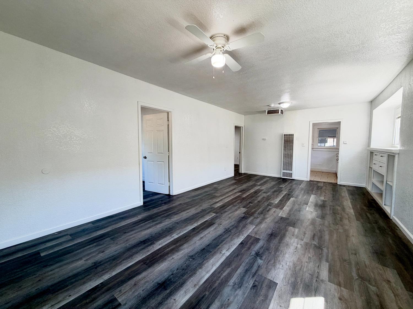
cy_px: 154
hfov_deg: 102.1
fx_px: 167
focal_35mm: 14
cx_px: 206
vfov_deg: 85.7
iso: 100
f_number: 2.2
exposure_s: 1/120
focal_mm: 2.22
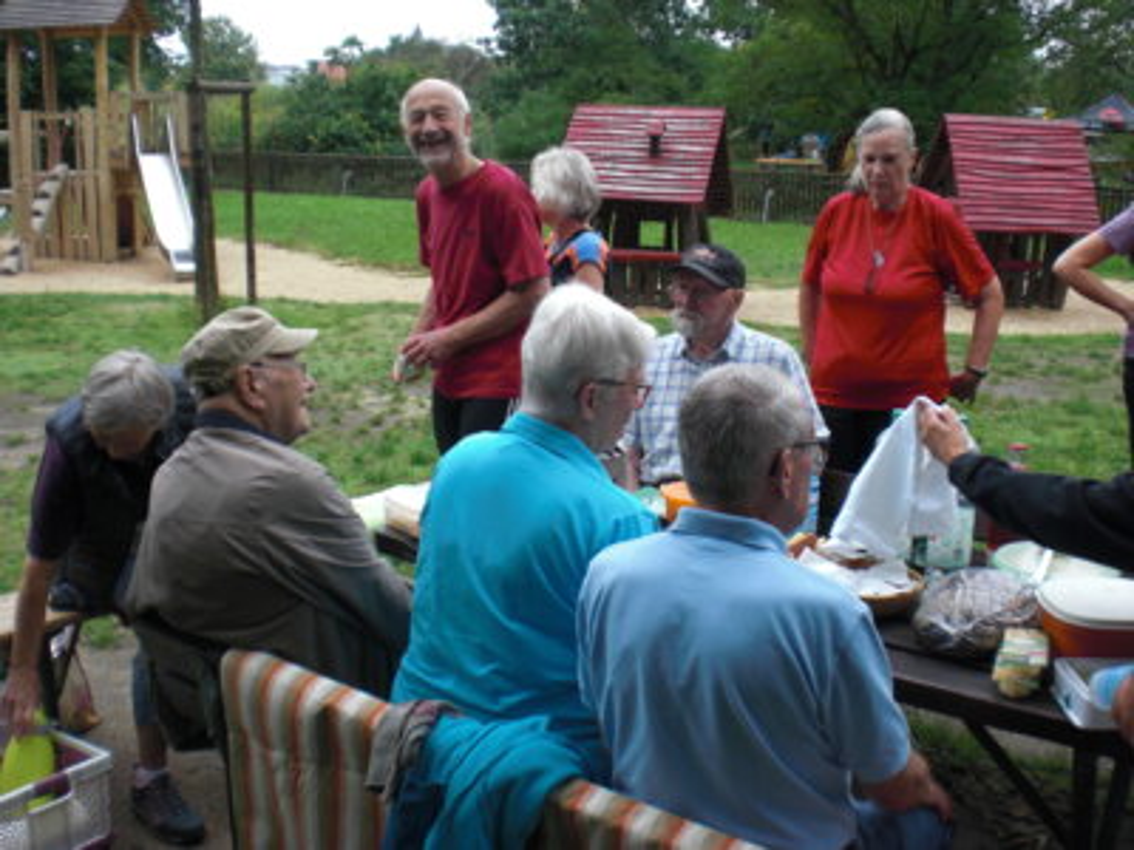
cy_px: 425
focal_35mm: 38
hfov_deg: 49.0
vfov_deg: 37.7
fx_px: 1245
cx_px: 567
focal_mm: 6.3
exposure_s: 1/160
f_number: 3.1
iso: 64
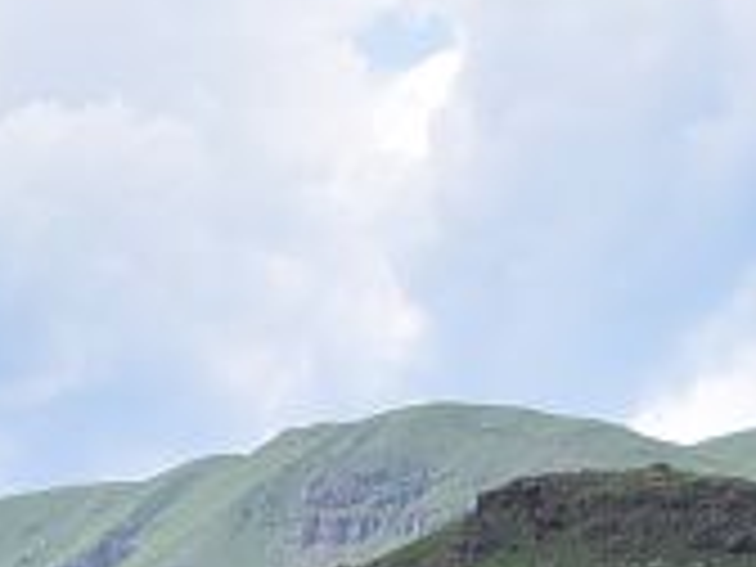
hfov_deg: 5.3
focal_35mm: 371
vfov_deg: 3.9
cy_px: 1663
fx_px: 8102
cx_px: 526
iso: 160
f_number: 10
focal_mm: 50
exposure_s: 1/125
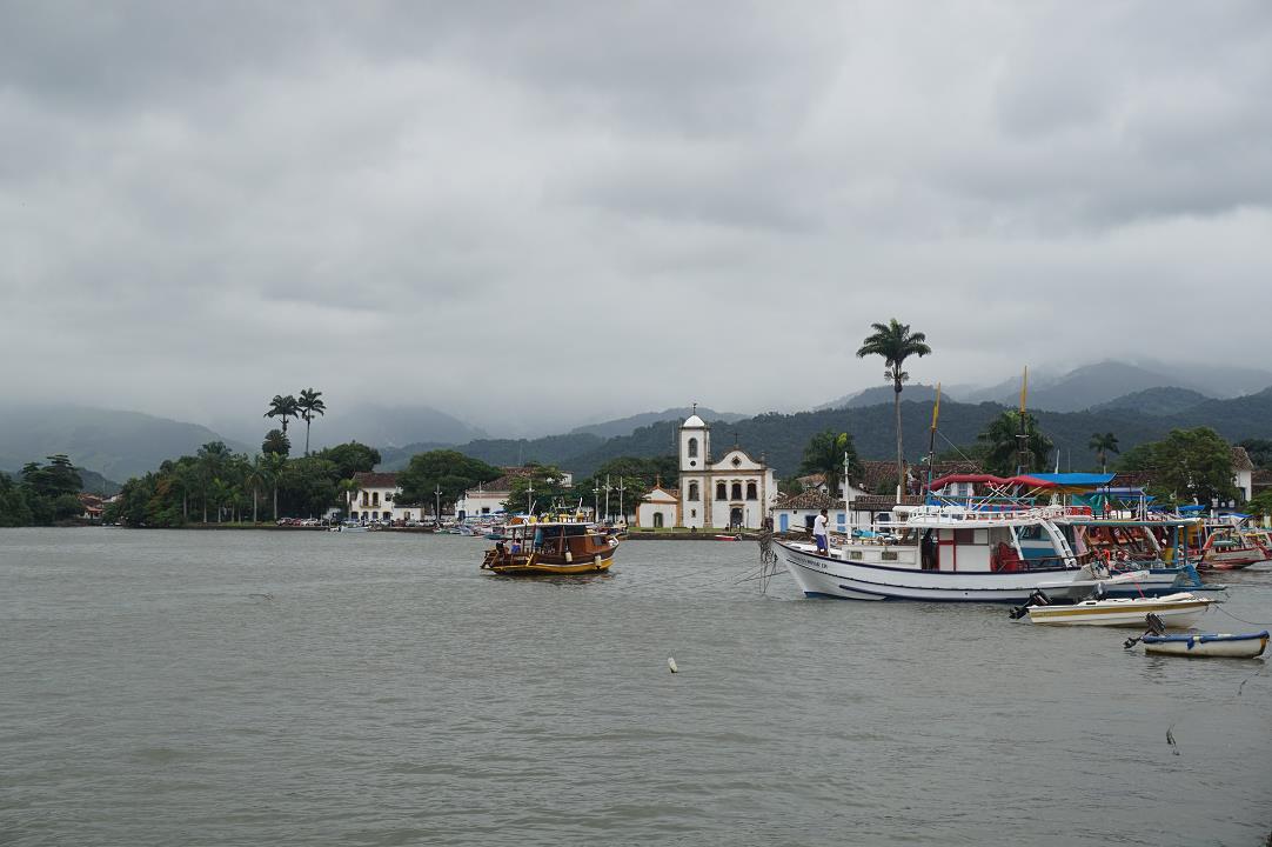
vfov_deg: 25.0
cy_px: 424
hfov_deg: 36.9
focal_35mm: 54
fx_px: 1907
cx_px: 636
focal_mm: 36
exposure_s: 1/80
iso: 100
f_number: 10
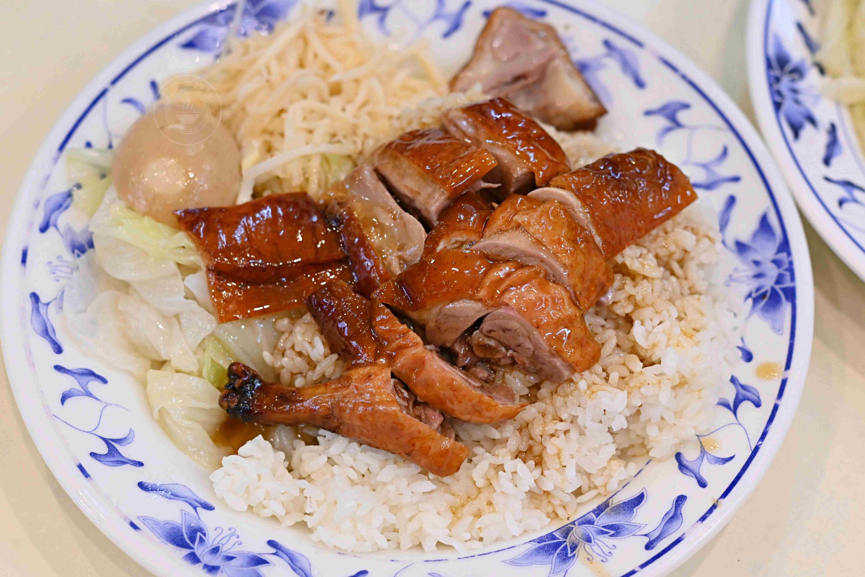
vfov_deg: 18.2
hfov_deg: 27.0
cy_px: 288
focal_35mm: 75
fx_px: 1802
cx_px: 432
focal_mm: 50
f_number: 3.2
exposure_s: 1/200
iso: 800
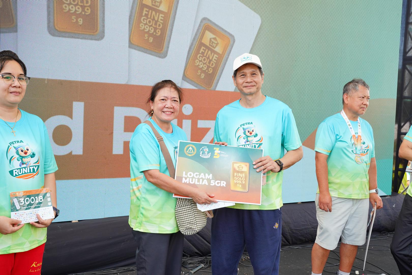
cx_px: 206
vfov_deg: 31.9
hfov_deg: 46.4
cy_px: 138
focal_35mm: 42
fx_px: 481
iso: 320
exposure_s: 1/125
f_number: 8
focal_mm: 42
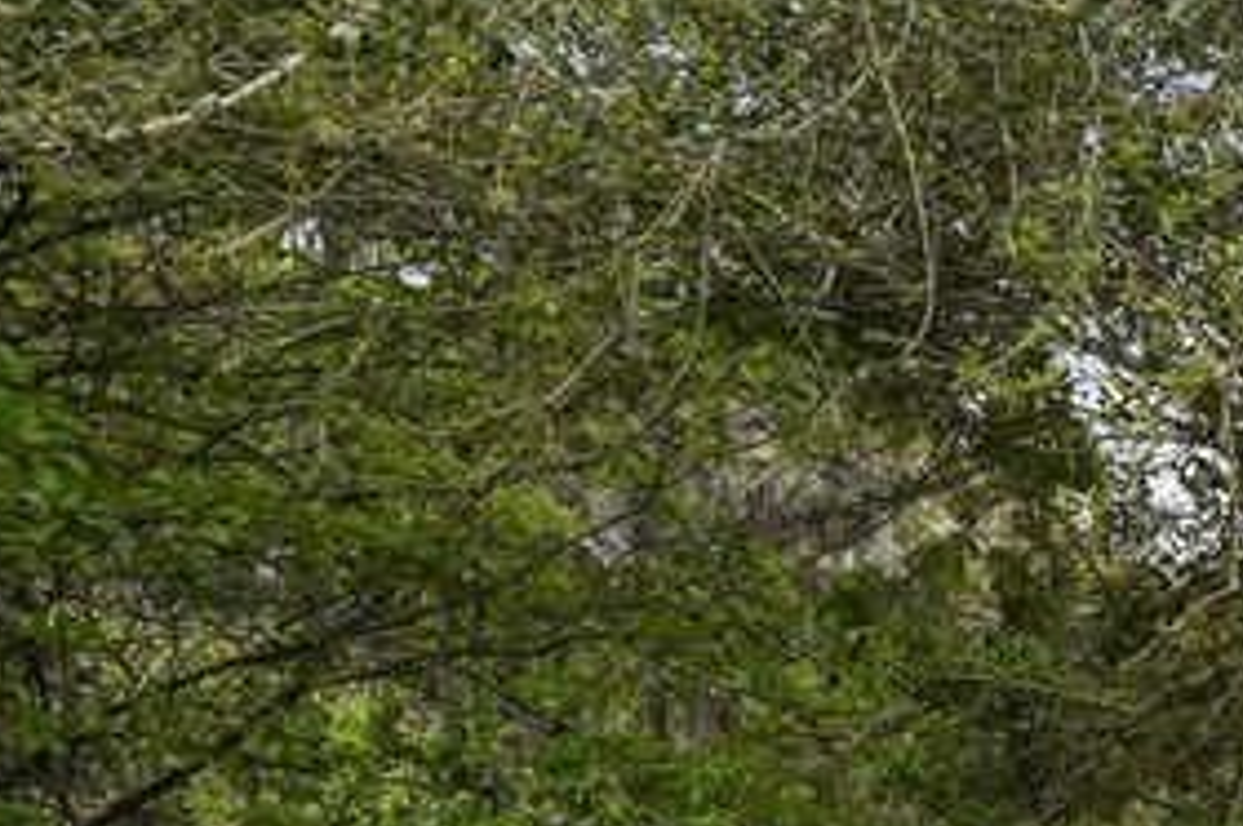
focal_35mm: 68
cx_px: 2340
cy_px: 1272
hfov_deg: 19.9
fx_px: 2343
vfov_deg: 17.7
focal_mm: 17.5
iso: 320
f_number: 9
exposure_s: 1/160
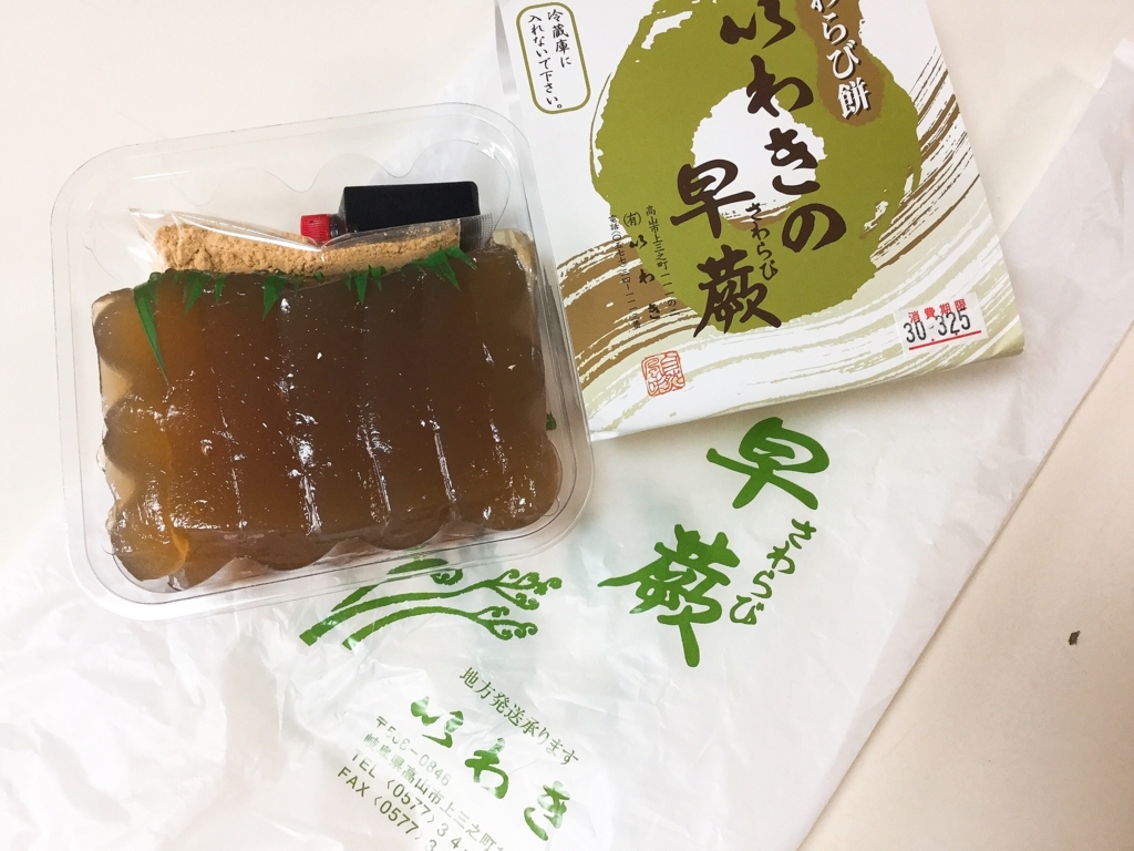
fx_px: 1016
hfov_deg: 58.4
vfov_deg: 45.4
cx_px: 567
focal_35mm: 31
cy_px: 426
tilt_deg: -74.6
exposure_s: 1/30
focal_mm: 3.3
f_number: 2.4
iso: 50
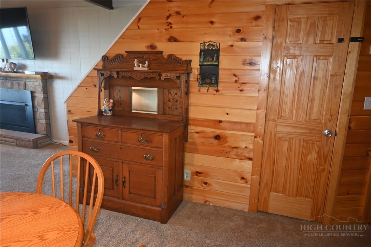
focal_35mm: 24
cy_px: 124
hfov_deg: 73.7
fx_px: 247
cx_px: 186
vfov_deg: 53.1
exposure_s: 1/60
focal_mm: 16
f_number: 3.5
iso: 1100
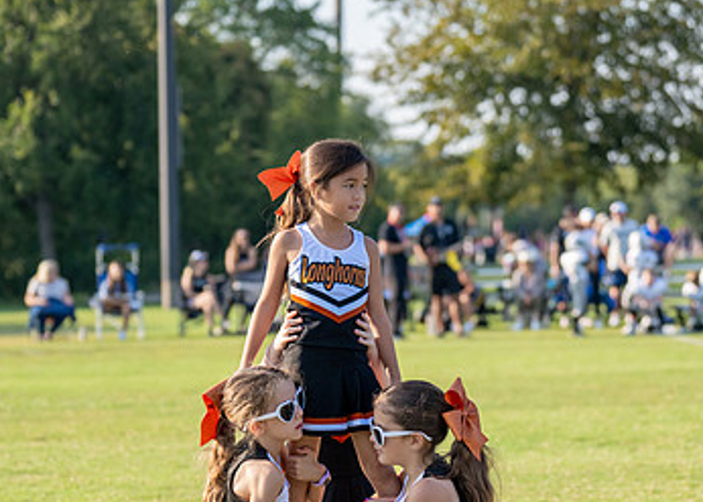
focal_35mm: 151
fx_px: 3014
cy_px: 354
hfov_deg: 13.3
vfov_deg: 9.5
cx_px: 364
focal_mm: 78
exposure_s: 1/2500
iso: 320
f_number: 2.8
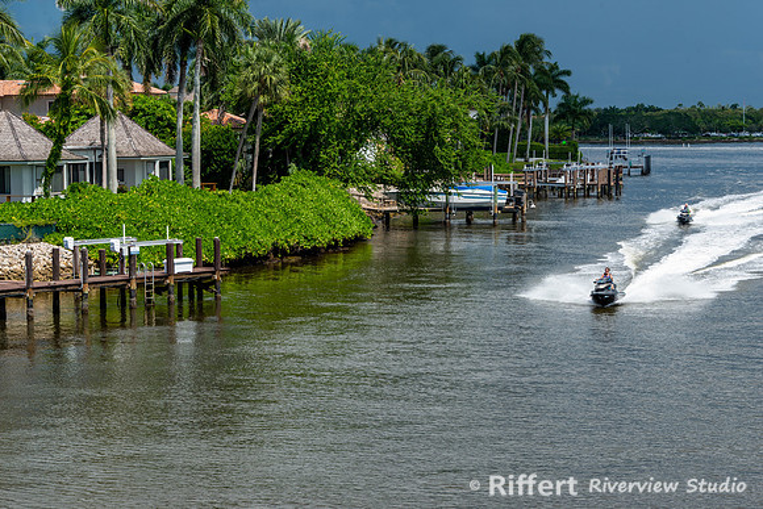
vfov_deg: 16.1
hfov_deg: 23.9
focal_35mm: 85
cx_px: 382
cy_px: 254
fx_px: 1802
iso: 100
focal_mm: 85
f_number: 11
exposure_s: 1/125
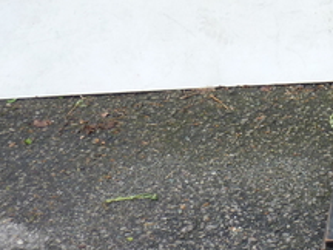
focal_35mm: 111
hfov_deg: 16.8
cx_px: 426
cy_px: -35
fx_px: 1068
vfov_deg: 13.1
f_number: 3.6
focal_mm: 6.5
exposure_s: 1/80
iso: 80
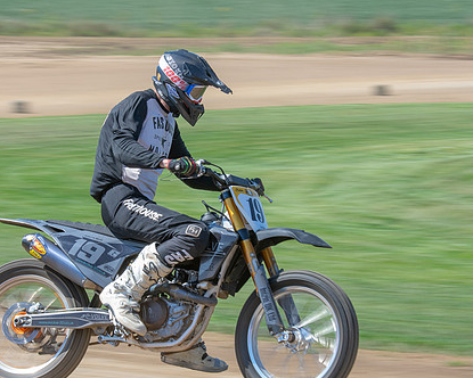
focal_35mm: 194
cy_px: 244
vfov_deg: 8.0
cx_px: 227
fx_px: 2716
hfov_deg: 10.0
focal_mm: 82
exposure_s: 1/160
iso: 200
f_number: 8
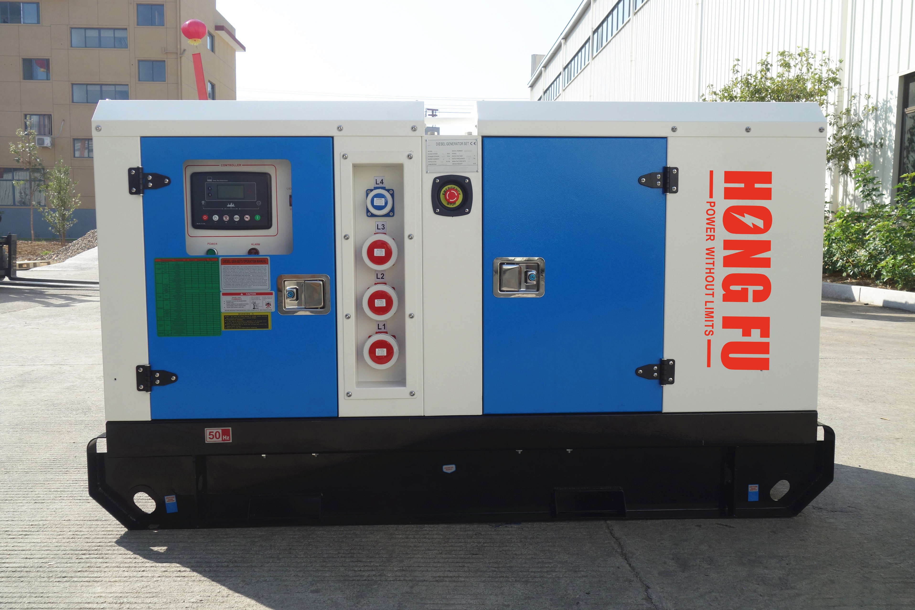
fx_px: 813
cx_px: 458
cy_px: 305
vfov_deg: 41.1
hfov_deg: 58.7
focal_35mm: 32
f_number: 5.6
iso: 125
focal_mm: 12.03
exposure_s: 1/320
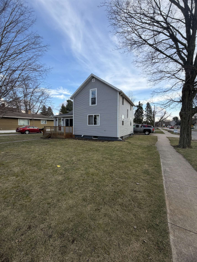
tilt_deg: -2.1
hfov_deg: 85.7
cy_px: 131
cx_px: 98
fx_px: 106
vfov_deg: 102.1
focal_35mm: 14
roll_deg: -0.9
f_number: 2.2
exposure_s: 1/502
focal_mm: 2.22
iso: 40
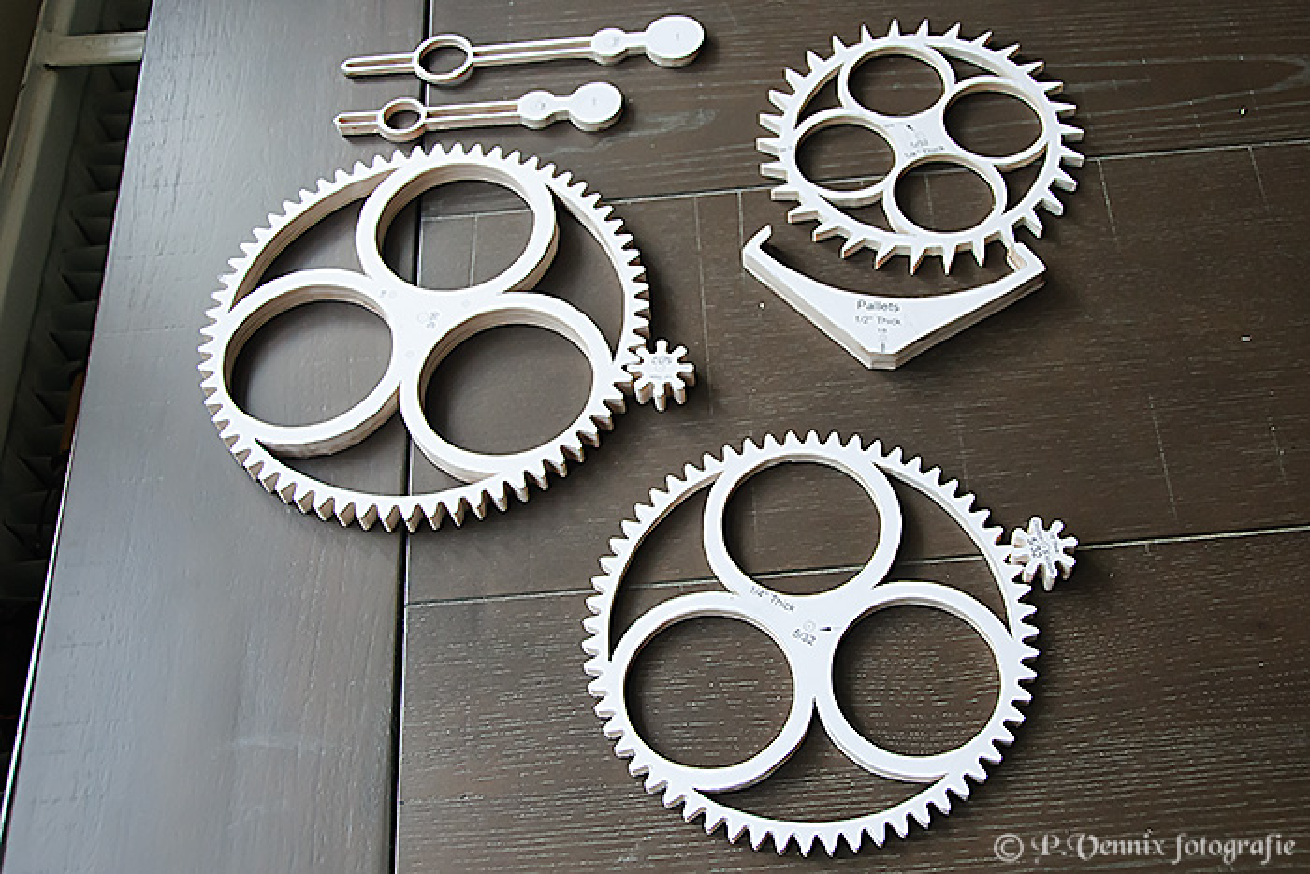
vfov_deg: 36.9
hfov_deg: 53.1
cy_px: 437
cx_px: 655
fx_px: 1310
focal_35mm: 36
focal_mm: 24
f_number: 3.8
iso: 1000
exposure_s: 1/40
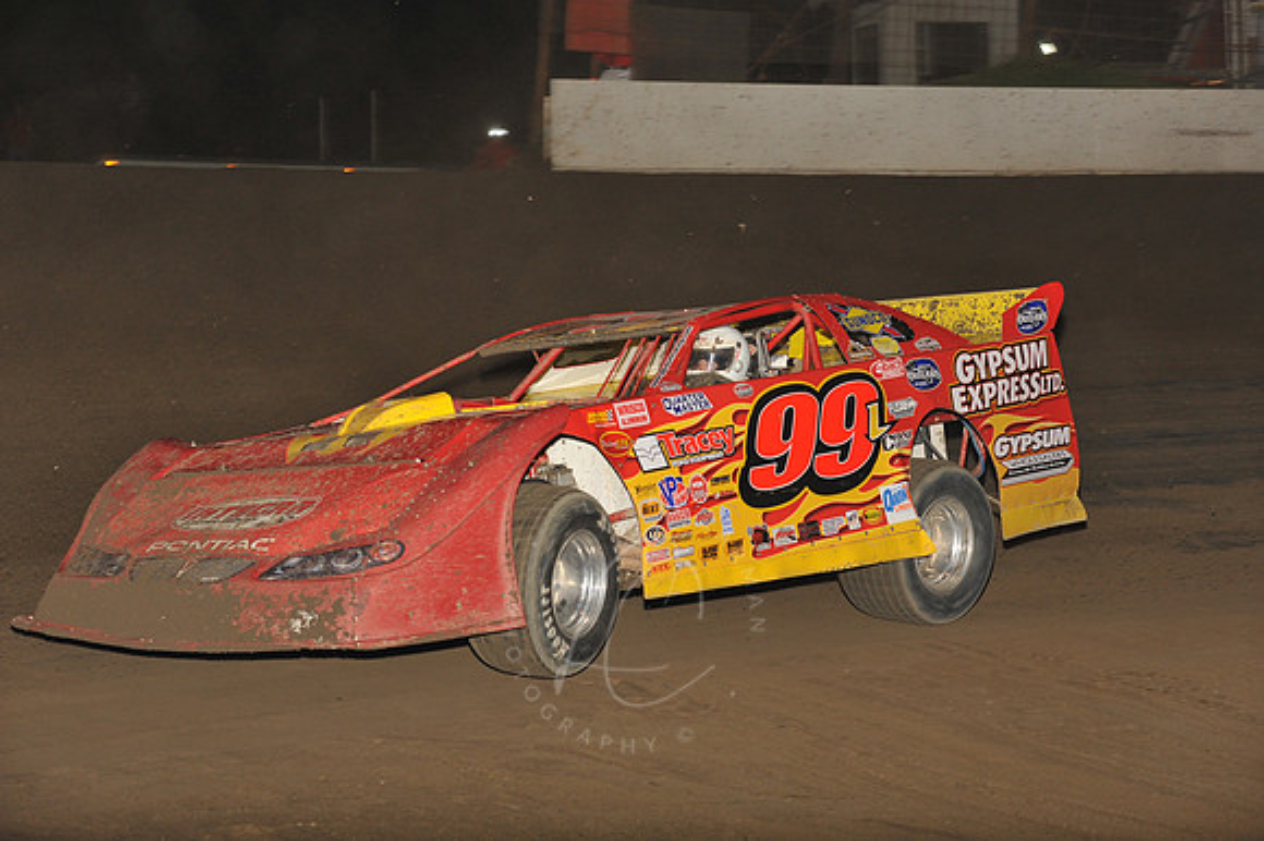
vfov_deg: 12.2
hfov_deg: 18.3
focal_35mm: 112
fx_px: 3930
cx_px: 632
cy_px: 420
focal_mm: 112
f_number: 7.1
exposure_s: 1/320
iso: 1000
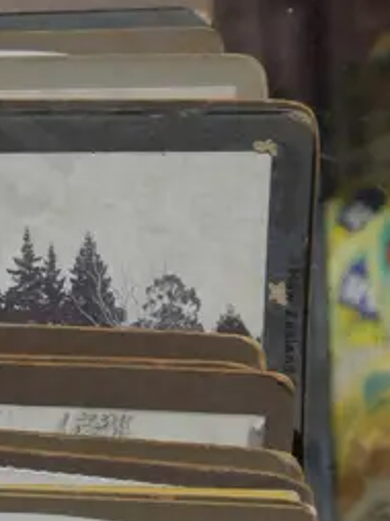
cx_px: -101
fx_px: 1821
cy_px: 320
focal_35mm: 121
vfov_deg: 16.3
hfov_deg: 11.9
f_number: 3.6
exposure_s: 1/100
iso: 200
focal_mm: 15
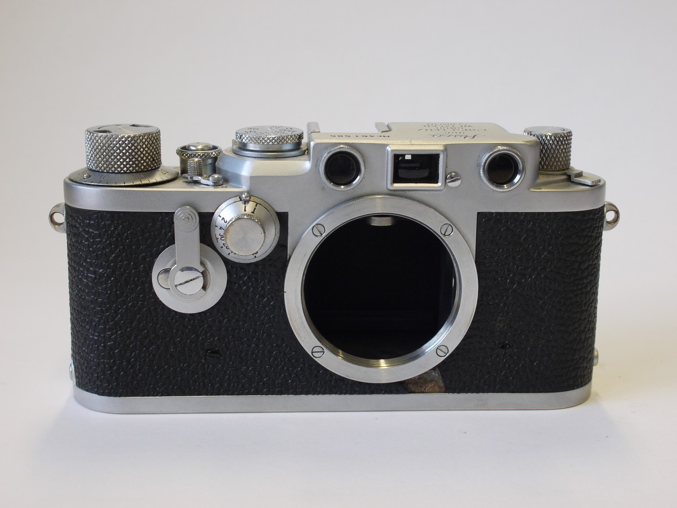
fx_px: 1173
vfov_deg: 24.4
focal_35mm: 60
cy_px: 254
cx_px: 338
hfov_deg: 32.2
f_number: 8
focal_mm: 30
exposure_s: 1/30
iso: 400
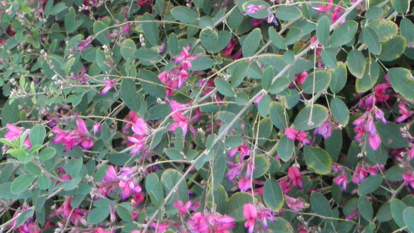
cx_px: 267
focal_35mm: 152
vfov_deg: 7.6
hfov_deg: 14.1
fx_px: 1668
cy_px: -251
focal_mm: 7.59
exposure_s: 1/30
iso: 200
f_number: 3.3
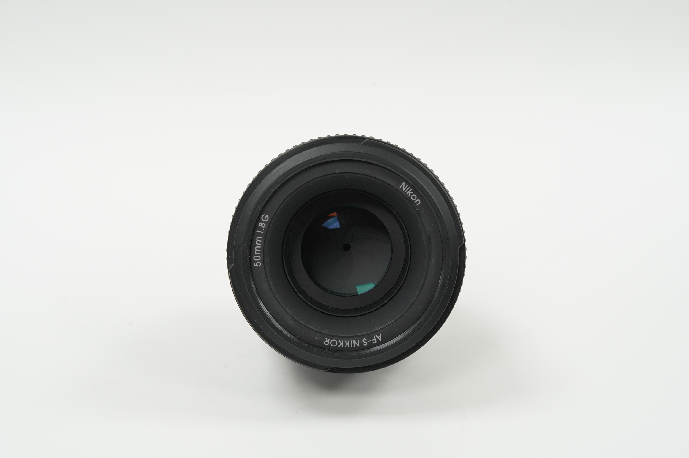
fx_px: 1721
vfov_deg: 15.2
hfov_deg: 22.6
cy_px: 229
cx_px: 344
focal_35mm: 90
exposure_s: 1/10
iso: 1000
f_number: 13
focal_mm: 90
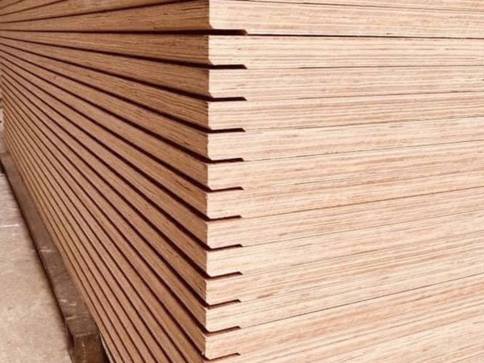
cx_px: 242
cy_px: 182
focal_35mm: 29
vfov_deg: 48.2
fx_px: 405
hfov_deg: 61.7
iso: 40
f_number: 2.2
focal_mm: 4.15
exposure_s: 1/17
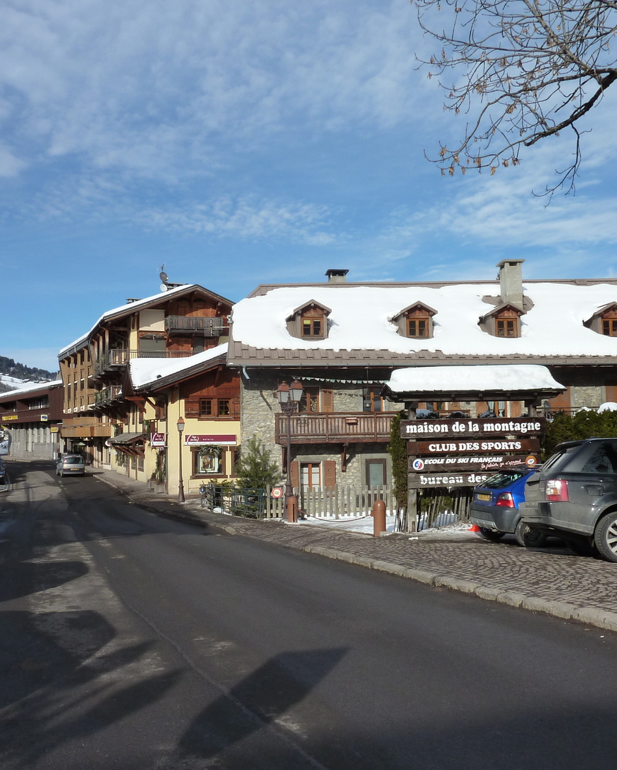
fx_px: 753
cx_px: 302
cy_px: 386
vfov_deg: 54.2
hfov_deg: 44.6
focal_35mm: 33
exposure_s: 1/500
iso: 125
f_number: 5.6
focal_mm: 4.1
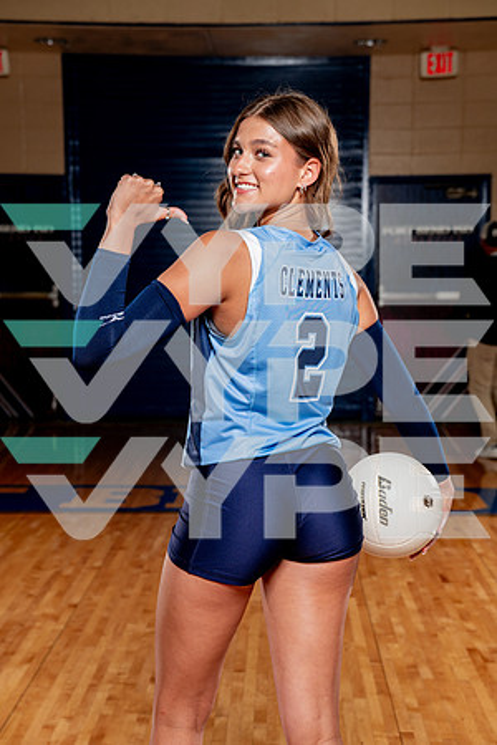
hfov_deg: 19.5
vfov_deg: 28.8
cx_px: 248
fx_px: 1449
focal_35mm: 70
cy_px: 372
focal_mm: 70
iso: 200
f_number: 5.6
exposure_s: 1/250
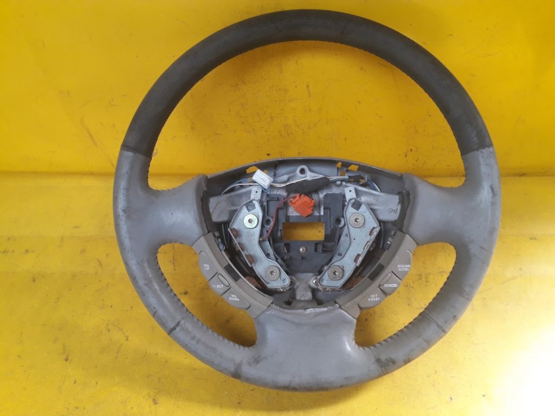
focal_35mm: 27
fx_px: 433
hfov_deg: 65.3
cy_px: 208
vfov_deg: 51.4
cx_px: 278
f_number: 1.9
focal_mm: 3.6
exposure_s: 1/50
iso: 100
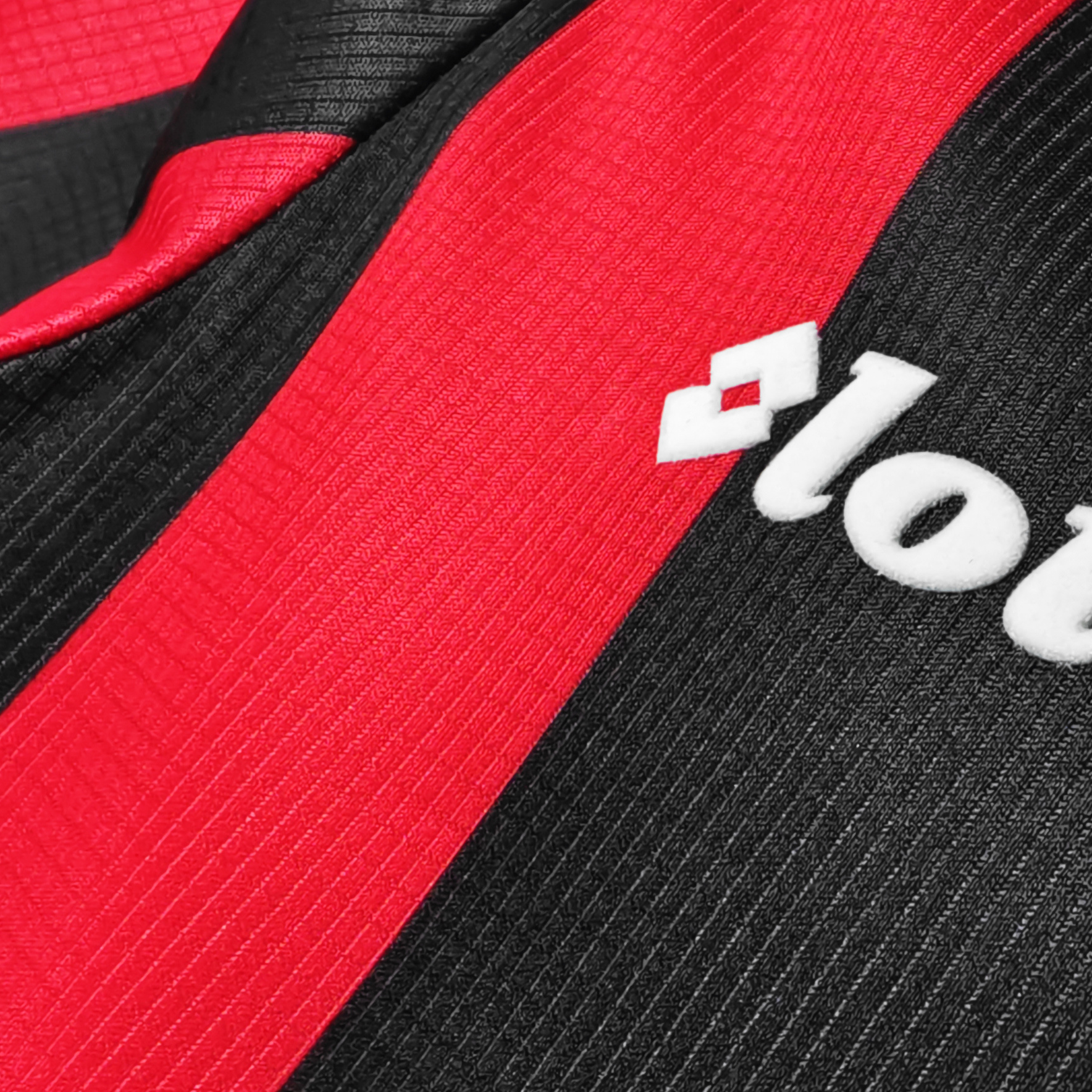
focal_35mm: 46
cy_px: 558
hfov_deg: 33.7
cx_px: 1084
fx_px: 1642
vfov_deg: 36.8
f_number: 2.2
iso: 114
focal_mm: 2.59
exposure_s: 1/50
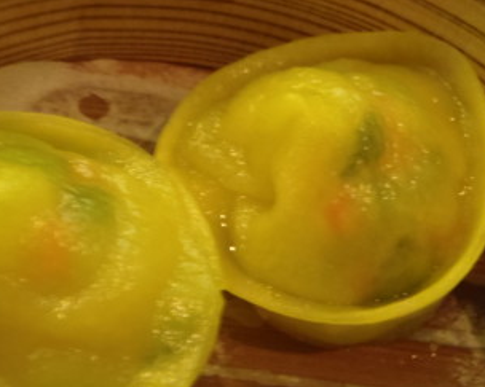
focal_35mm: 54
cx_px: 113
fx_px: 775
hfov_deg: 33.9
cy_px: 178
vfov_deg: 28.1
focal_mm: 5
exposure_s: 1/4
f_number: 3.9
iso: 400
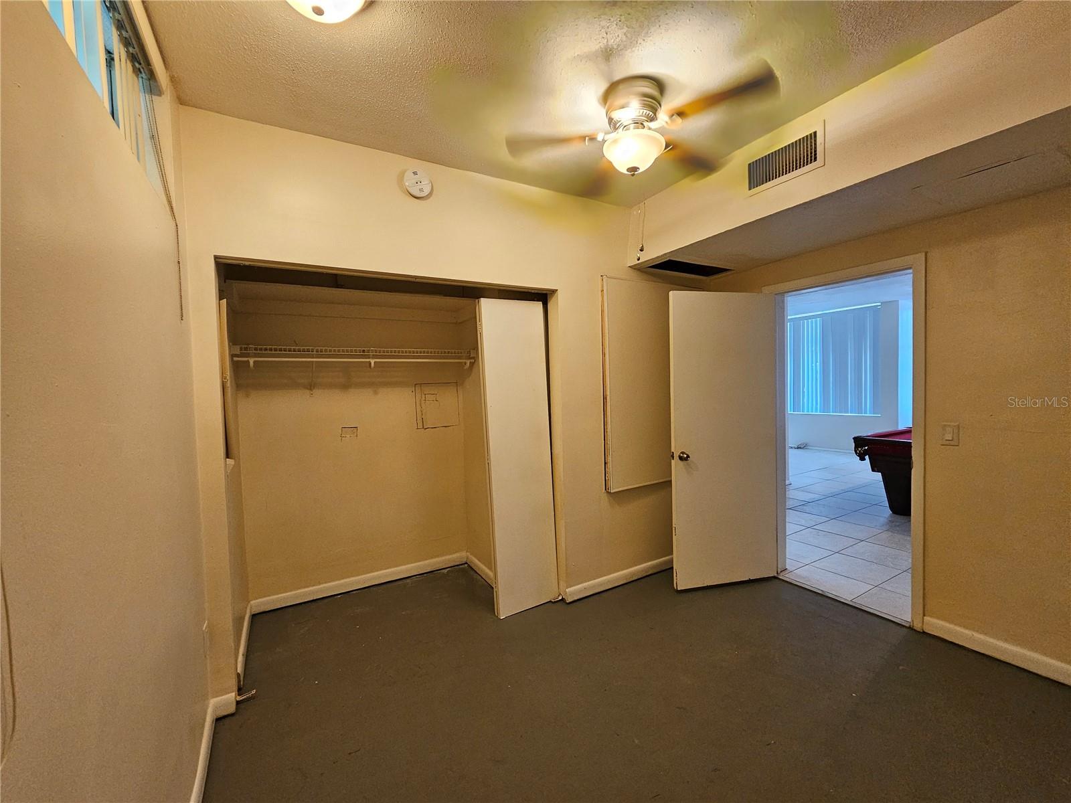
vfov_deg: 89.9
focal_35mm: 13
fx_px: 402
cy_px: 402
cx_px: 536
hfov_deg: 106.2
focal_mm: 2.2
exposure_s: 1/60
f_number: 2.2
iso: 400
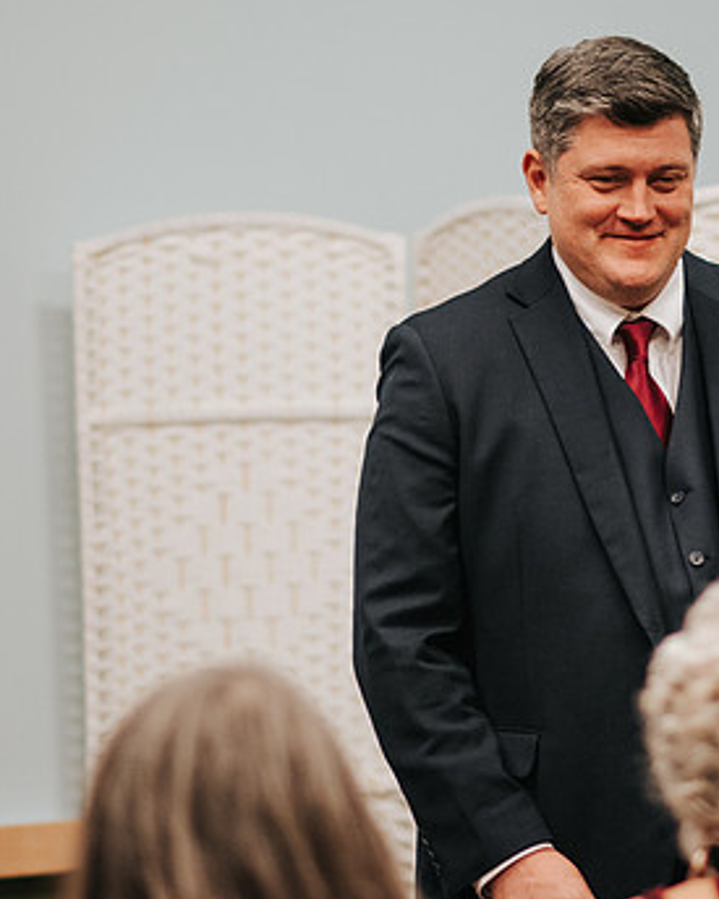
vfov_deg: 9.6
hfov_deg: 7.6
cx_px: 630
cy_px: 404
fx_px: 5375
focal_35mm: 202
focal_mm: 85
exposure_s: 1/160
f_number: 1.8
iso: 800
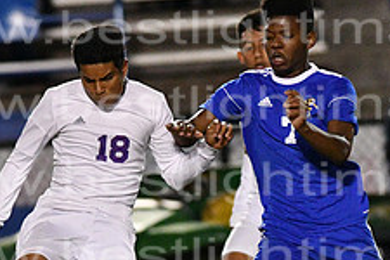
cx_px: 293
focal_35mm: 1161
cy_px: 221
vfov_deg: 1.2
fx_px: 12577
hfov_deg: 1.8
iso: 10000
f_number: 3.5
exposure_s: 1/800
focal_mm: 300
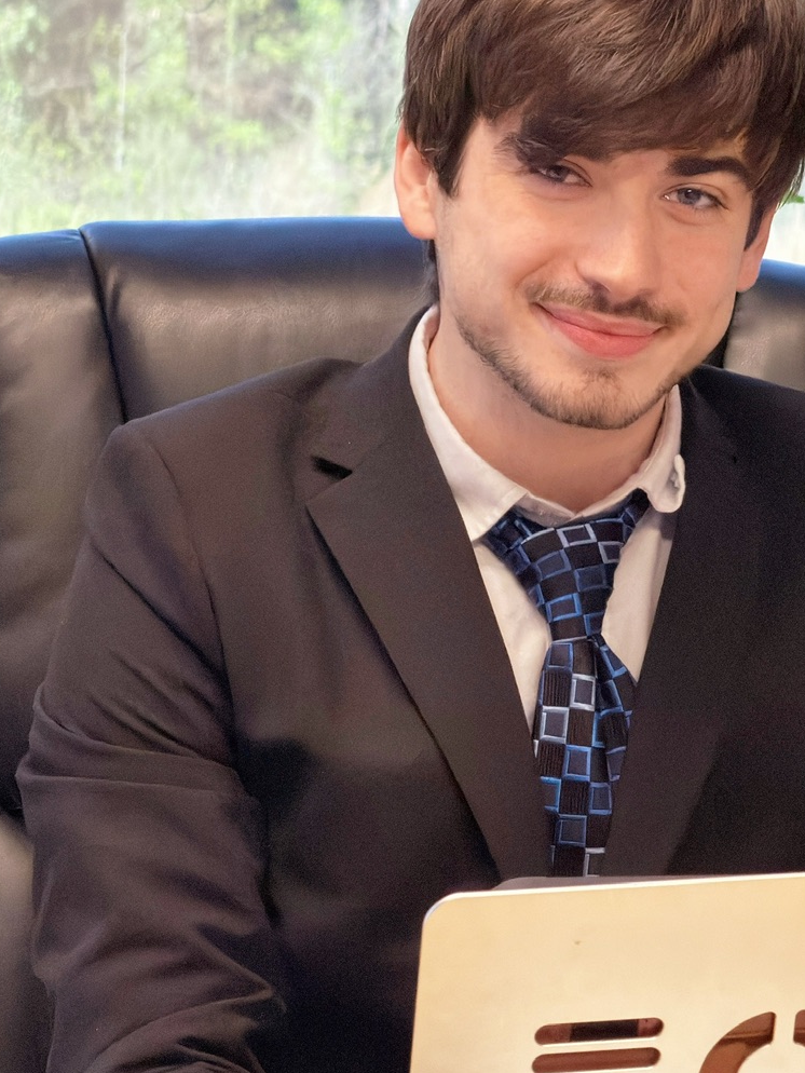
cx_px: 577
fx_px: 6385
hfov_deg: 7.2
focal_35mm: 206
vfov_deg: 9.6
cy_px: 447
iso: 400
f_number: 2.8
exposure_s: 1/106
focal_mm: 16.89
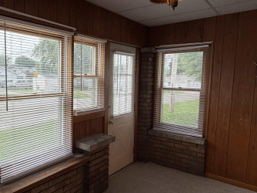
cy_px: 97
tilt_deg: -6.1
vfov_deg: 49.7
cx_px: 78
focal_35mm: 28
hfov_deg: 61.3
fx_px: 208
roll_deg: -0.3
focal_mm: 2.2
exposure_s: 1/121
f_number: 2.2
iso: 64
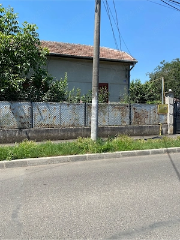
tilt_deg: -1.6
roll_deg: +0.4
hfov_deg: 53.1
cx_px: 90
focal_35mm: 26
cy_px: 120
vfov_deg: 67.3
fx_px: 180
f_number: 1.8
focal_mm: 4.25
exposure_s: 1/1808
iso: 32
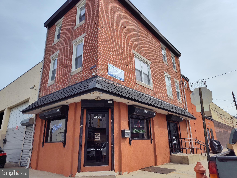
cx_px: 118
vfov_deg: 58.9
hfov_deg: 73.9
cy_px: 89
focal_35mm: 23
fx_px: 157
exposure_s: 1/2349
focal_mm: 5.56
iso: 100
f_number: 1.8
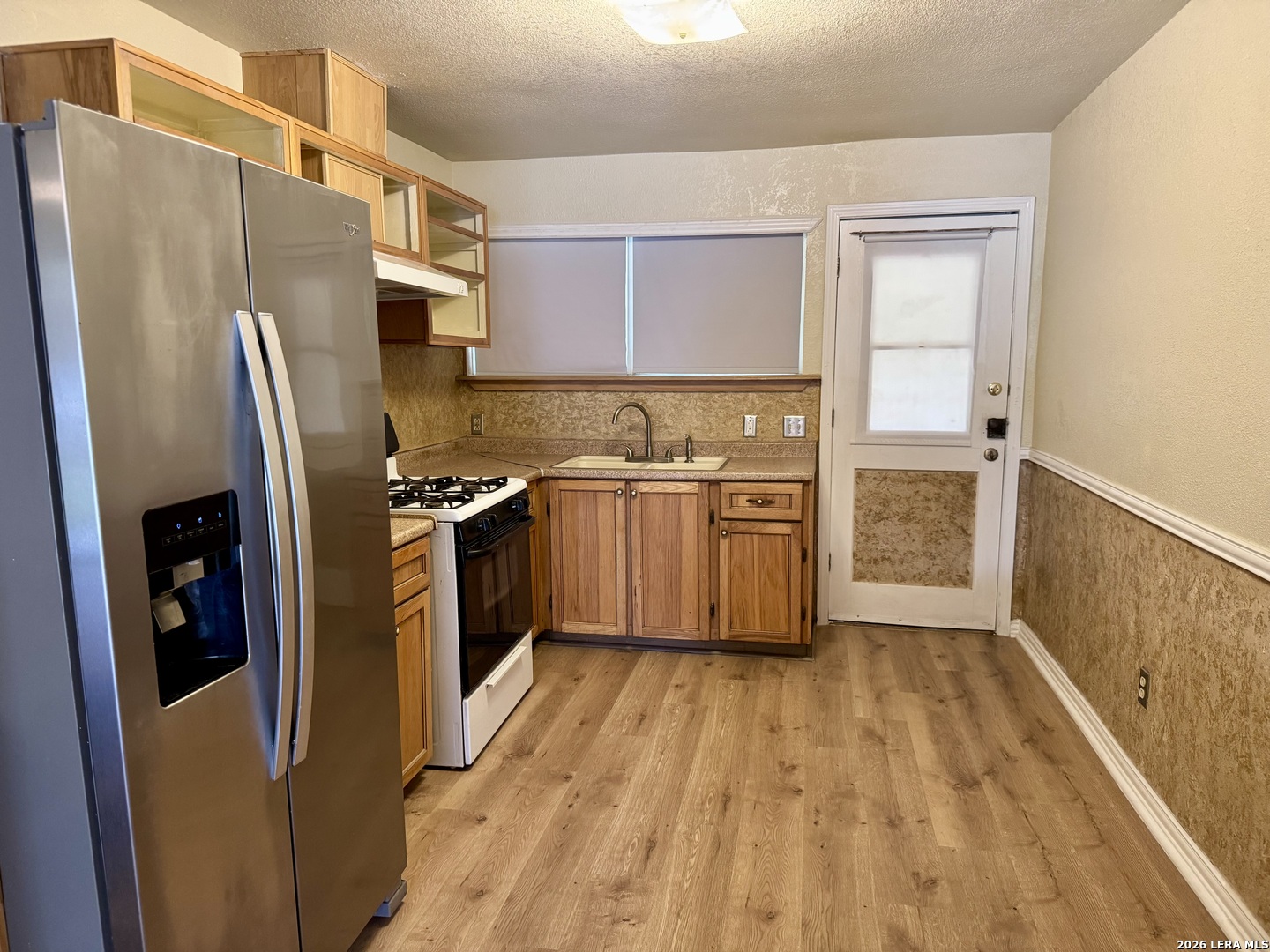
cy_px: 476
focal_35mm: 24
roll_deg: +0.4
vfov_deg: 56.8
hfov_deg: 71.6
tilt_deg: -8.4
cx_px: 635
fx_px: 881
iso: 400
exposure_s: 1/60
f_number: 1.78
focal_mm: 6.76
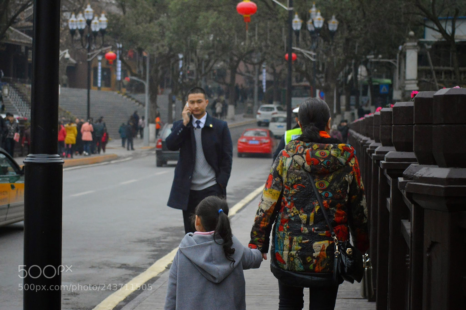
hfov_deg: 24.6
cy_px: 155
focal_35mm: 82
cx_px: 233
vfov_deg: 16.5
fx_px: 1067
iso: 3200
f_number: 5.6
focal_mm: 55
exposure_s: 1/4000
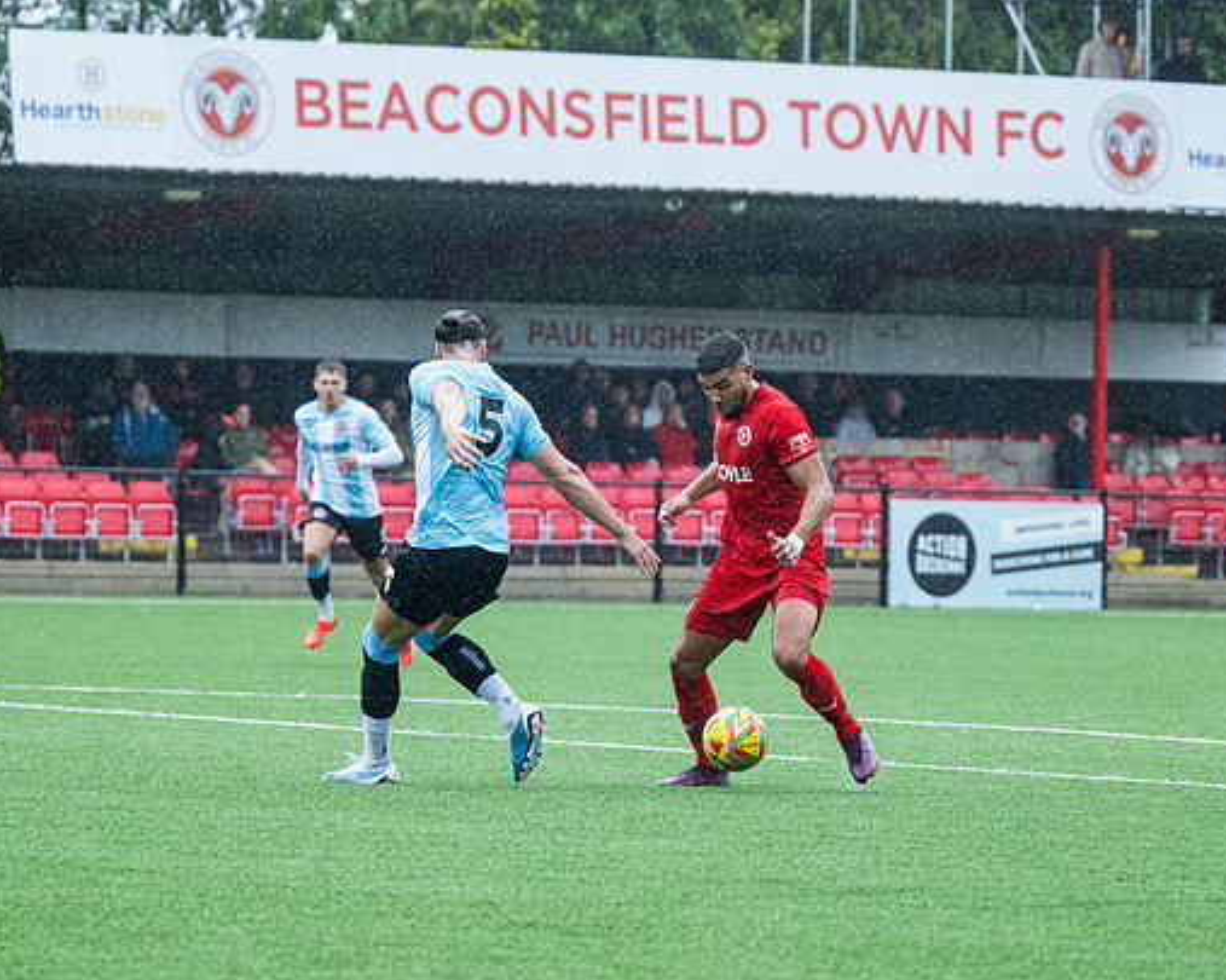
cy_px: 463
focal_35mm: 241
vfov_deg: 6.4
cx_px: 672
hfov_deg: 8.0
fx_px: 8740
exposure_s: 1/3200
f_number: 4
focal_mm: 135
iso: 1000
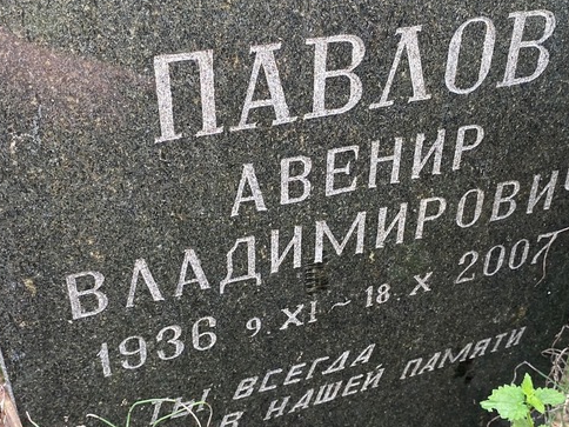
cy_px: 204
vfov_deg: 33.6
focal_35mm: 43
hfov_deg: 43.8
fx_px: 707
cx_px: 304
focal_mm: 4.25
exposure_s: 1/121
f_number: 1.8
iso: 100
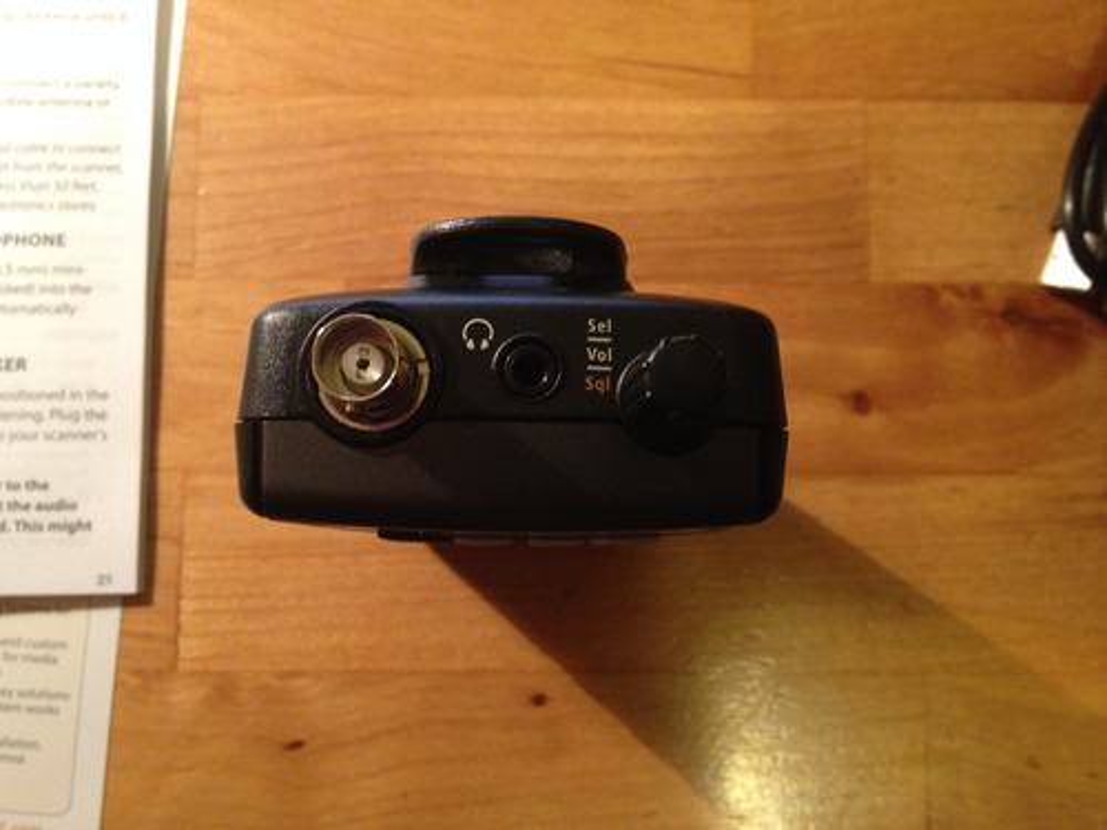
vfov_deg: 40.7
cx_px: 554
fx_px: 1119
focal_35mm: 35
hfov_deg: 52.6
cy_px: 415
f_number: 2.4
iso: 320
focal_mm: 4.28
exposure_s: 1/20
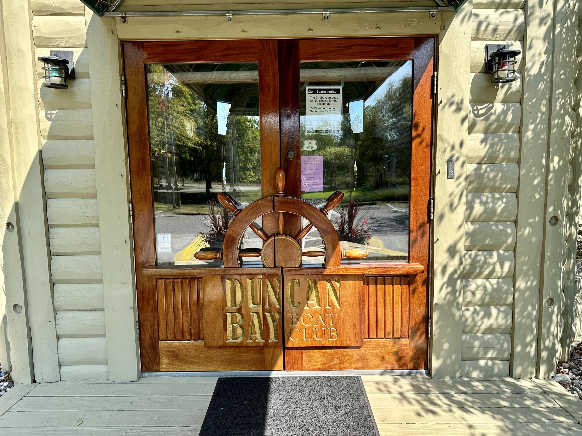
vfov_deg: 56.8
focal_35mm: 24
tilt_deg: -5.8
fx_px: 404
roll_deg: +0.8
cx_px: 291
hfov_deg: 71.6
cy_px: 218
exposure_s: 1/1095
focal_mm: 6.86
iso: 80
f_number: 1.78
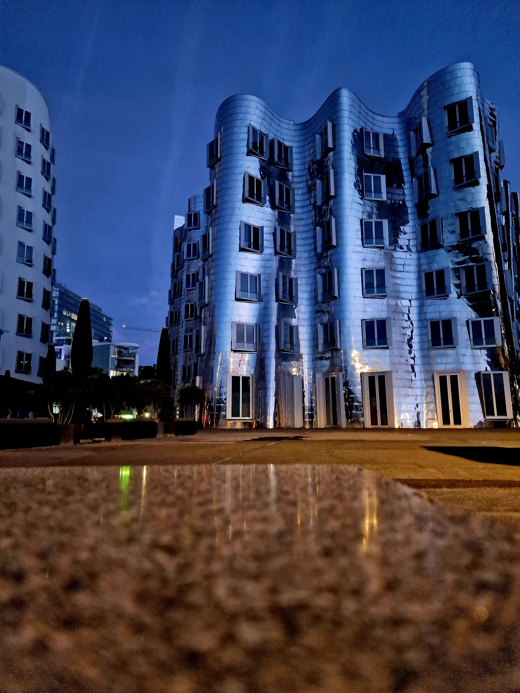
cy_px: 346
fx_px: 461
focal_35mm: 23
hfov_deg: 58.9
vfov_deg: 73.9
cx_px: 260
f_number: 1.8
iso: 1250
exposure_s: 1/25
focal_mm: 6.4
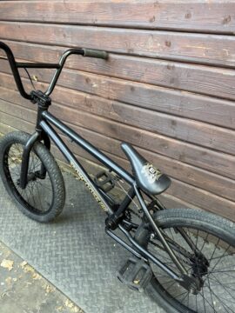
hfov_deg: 56.8
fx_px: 217
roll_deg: -3.2
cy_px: 156
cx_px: 118
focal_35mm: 24
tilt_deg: -30.1
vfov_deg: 71.6
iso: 200
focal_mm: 6.76
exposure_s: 1/68
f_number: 1.78
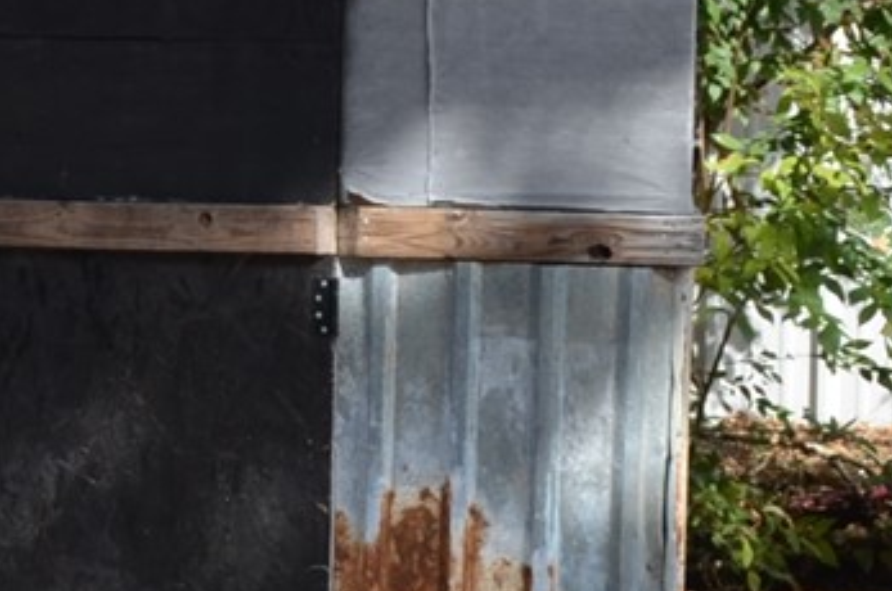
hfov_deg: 9.3
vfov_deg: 6.6
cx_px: -950
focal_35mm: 207
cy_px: 135
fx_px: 5120
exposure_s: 1/250
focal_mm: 22
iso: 125
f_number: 8
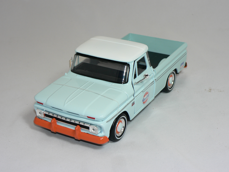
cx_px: 116
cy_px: 86
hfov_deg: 28.2
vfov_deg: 21.3
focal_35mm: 69
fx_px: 456
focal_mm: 11.4
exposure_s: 1/60
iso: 80
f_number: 3.2
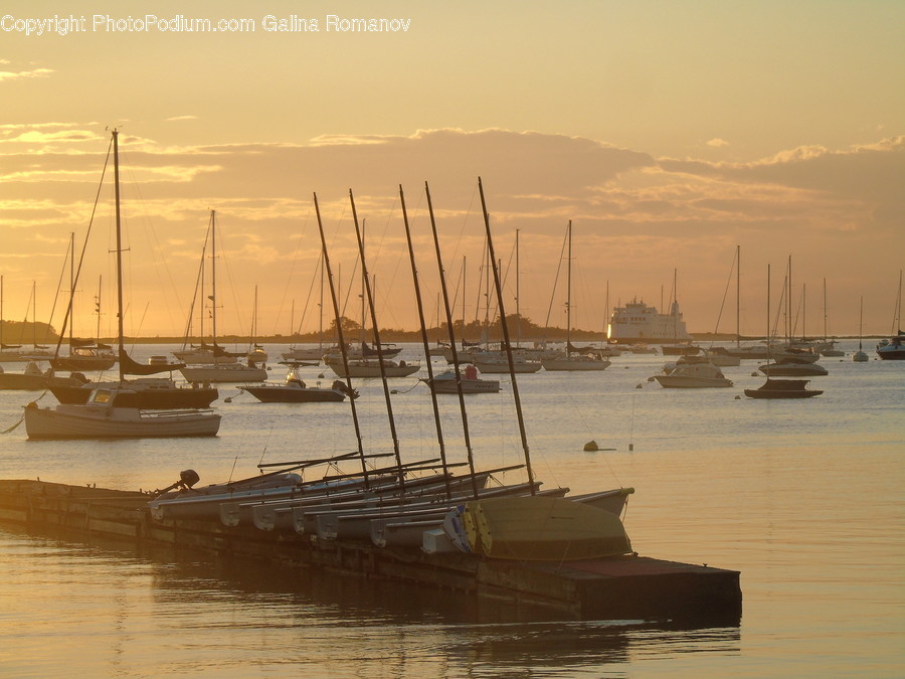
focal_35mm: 186
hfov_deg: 10.6
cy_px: 340
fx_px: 4863
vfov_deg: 8.0
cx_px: 452
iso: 80
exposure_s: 1/320
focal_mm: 33
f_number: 5
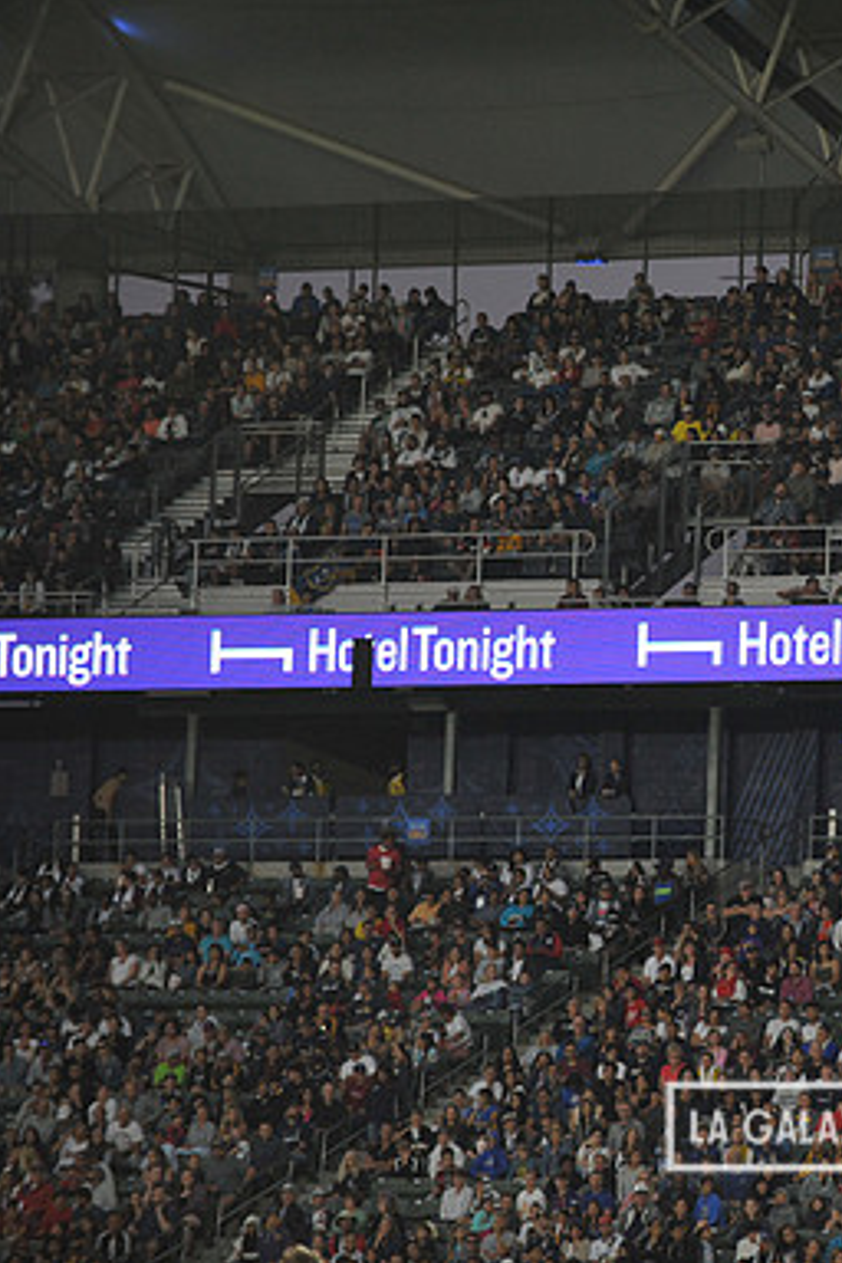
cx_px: 898
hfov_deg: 5.9
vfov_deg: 8.8
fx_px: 8209
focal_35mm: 234
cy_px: 632
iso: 1250
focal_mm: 155
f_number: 2.8
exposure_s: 1/1000
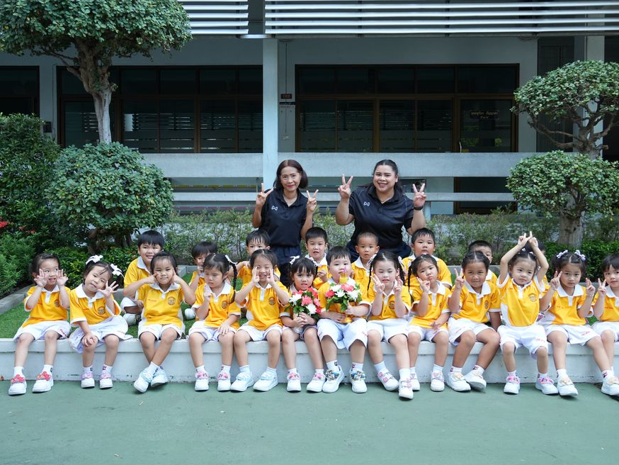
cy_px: 234
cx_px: 321
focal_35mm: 33
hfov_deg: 55.3
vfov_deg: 43.0
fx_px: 590
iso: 400
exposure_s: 1/125
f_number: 4.5
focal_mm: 20
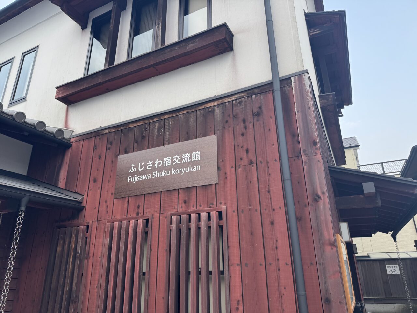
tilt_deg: +18.2
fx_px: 289
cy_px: 156
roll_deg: +0.7
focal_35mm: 24
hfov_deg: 71.6
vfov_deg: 56.8
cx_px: 208
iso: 64
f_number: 1.78
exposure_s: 1/121
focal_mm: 6.76
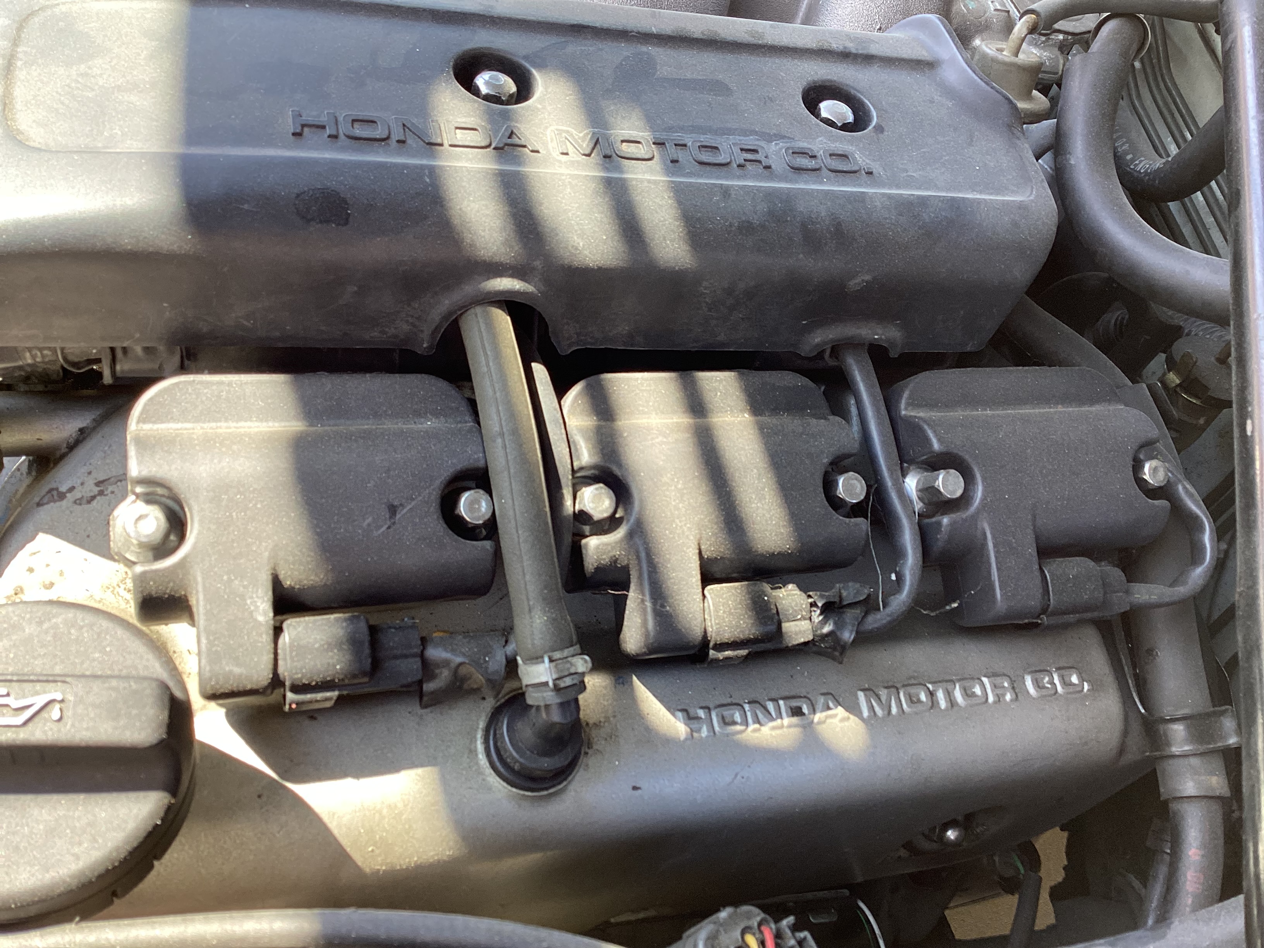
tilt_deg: -53.6
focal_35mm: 31
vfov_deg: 45.4
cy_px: 474
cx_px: 632
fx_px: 1132
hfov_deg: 58.4
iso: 64
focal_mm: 3.3
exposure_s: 1/120
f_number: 2.4
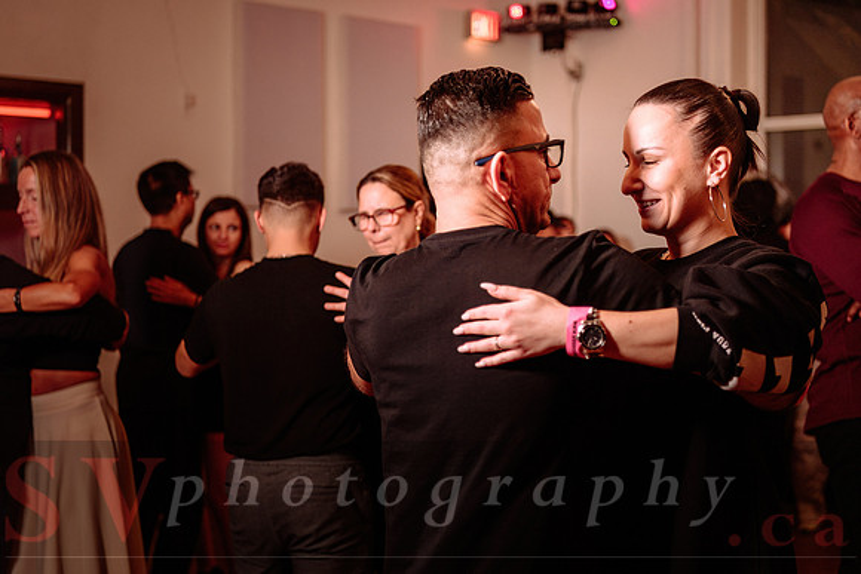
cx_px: 448
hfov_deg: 34.1
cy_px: 261
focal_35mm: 59
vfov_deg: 23.1
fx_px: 1402
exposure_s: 1/160
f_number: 2.8
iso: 800
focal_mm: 52
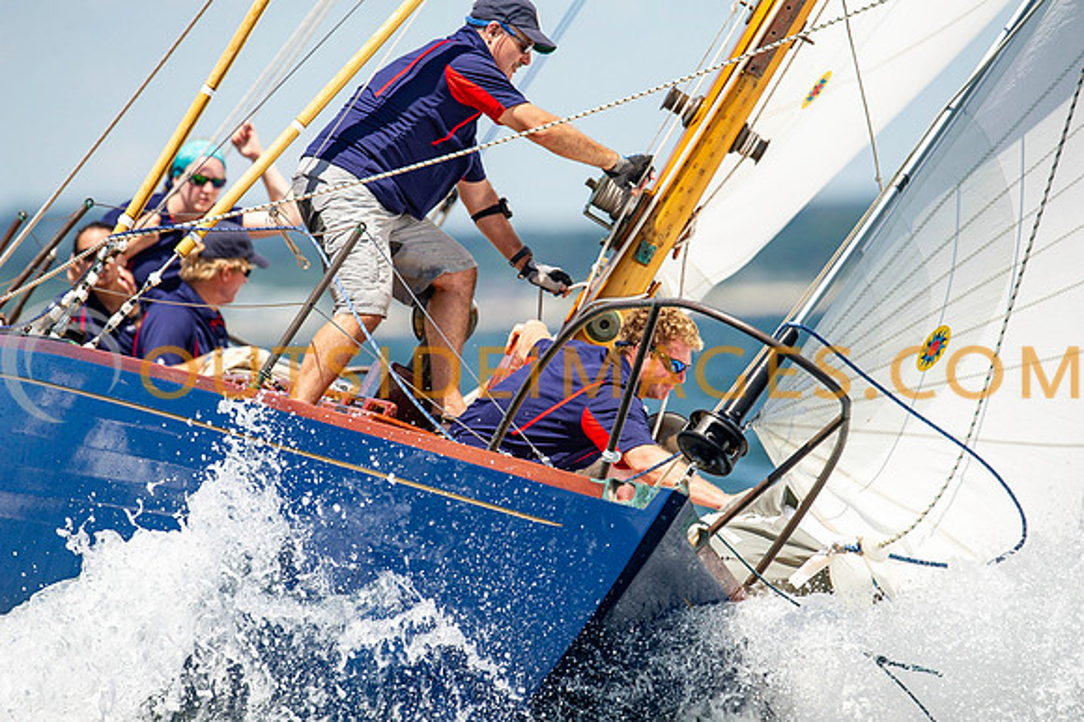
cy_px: 361
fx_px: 18056
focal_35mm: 600
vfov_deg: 2.3
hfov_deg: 3.4
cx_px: 542
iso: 400
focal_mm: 600
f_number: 5.6
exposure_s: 1/1600
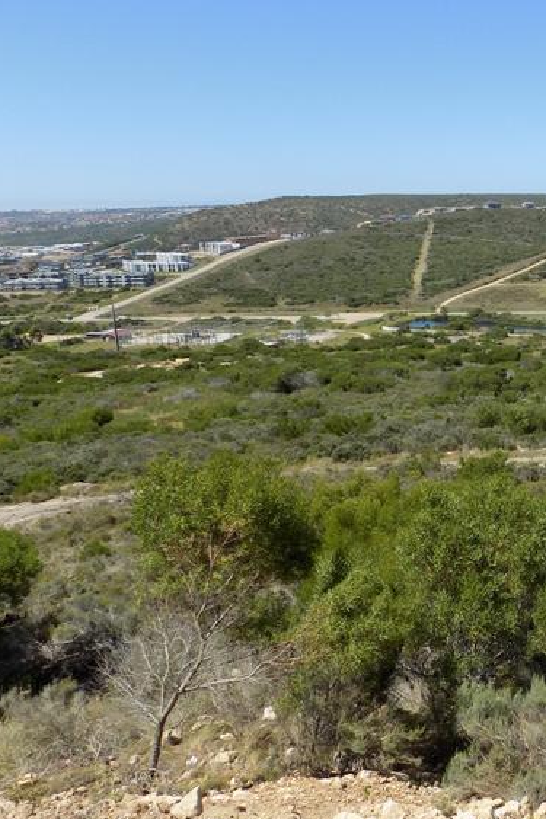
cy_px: 390
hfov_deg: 36.2
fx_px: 774
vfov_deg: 55.8
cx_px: 504
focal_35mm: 34
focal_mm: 4
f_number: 3.1
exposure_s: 1/800
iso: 80
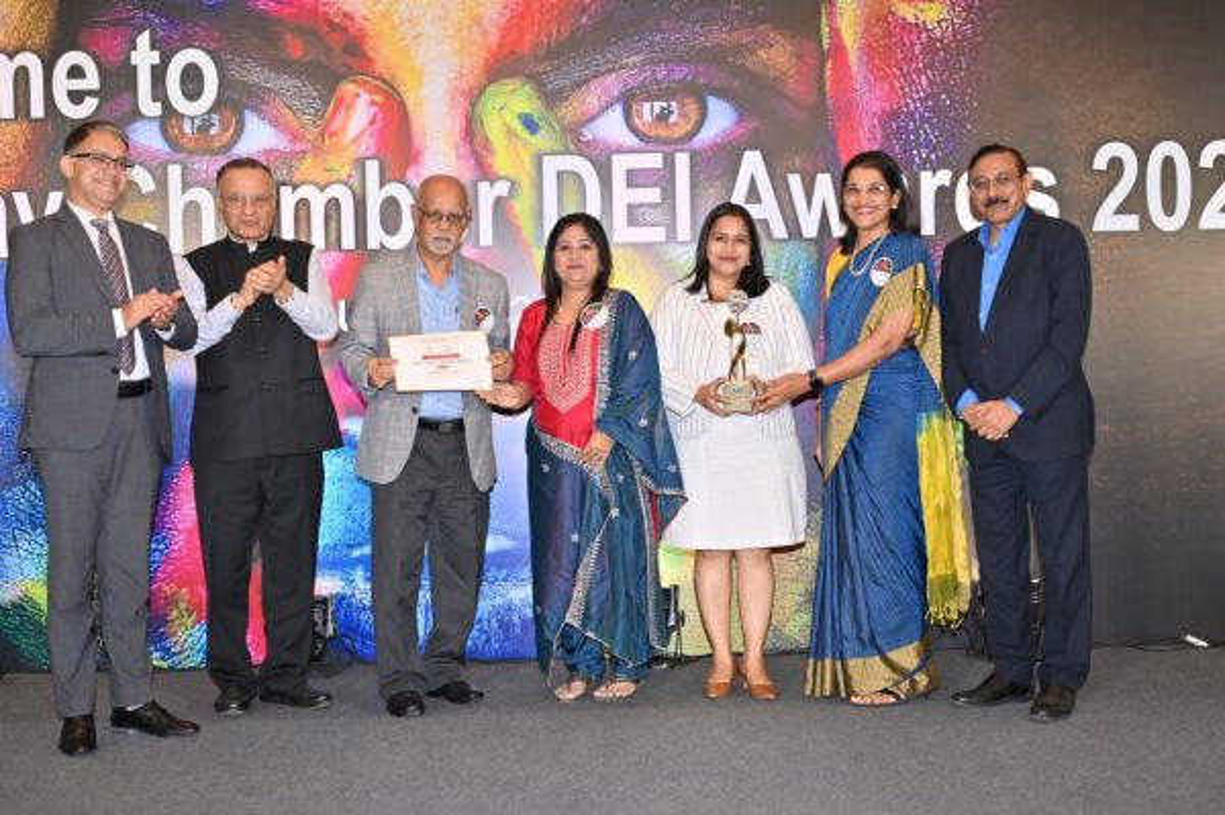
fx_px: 1598
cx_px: 612
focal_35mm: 47
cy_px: 408
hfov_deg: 41.9
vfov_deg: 28.6
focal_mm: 47
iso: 1000
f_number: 5.6
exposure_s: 1/125
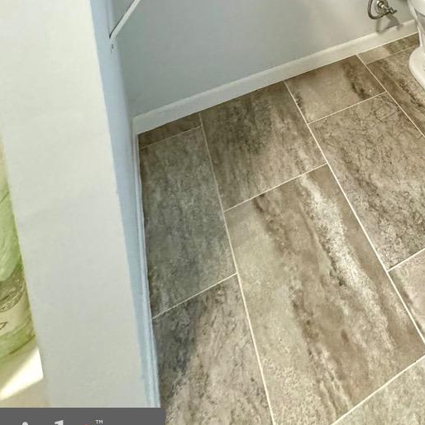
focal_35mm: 37
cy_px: -160
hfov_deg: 39.1
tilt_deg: -7.7
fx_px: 514
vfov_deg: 31.4
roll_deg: +1.6
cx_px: 435
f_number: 2.2
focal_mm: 2.22
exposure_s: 1/60
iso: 400
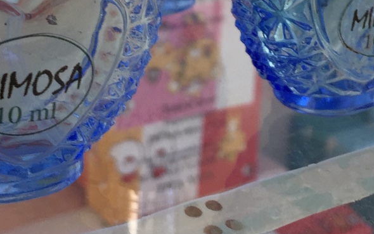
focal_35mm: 85
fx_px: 867
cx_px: 127
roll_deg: -3.7
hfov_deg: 24.2
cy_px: -101
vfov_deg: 14.5
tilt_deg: -13.9
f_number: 2.2
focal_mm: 4.15
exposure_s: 1/50
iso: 32
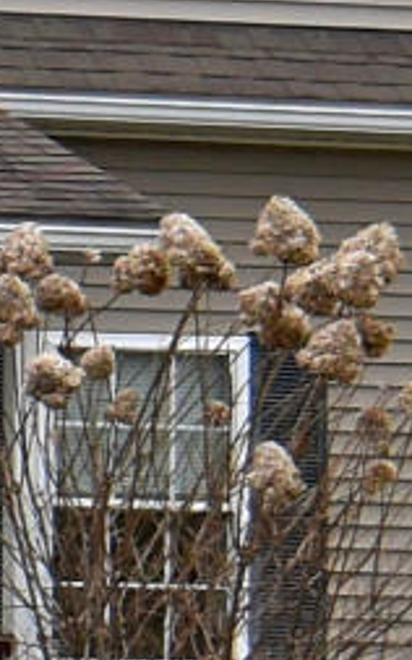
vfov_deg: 7.2
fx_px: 5213
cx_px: -1552
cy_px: 321
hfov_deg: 4.1
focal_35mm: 290
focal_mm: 16
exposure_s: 1/500
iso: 200
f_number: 5
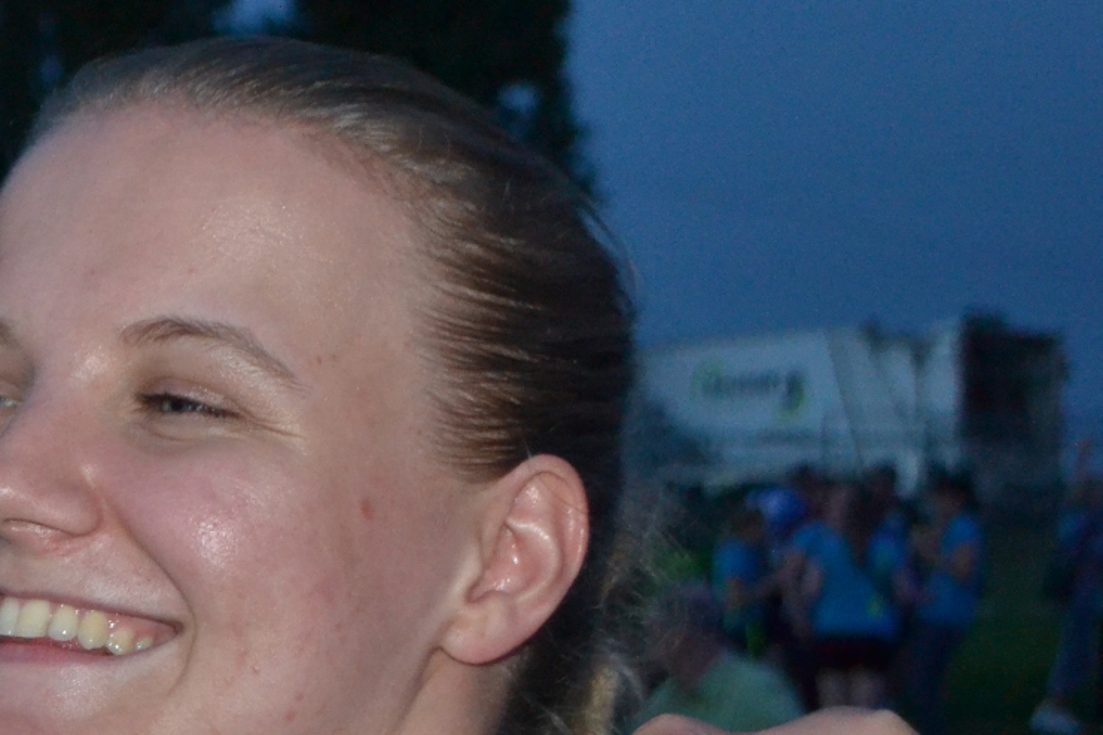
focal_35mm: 116
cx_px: -402
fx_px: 3554
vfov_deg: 11.7
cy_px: 633
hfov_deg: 16.5
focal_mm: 28
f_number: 4.5
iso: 2200
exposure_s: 1/60
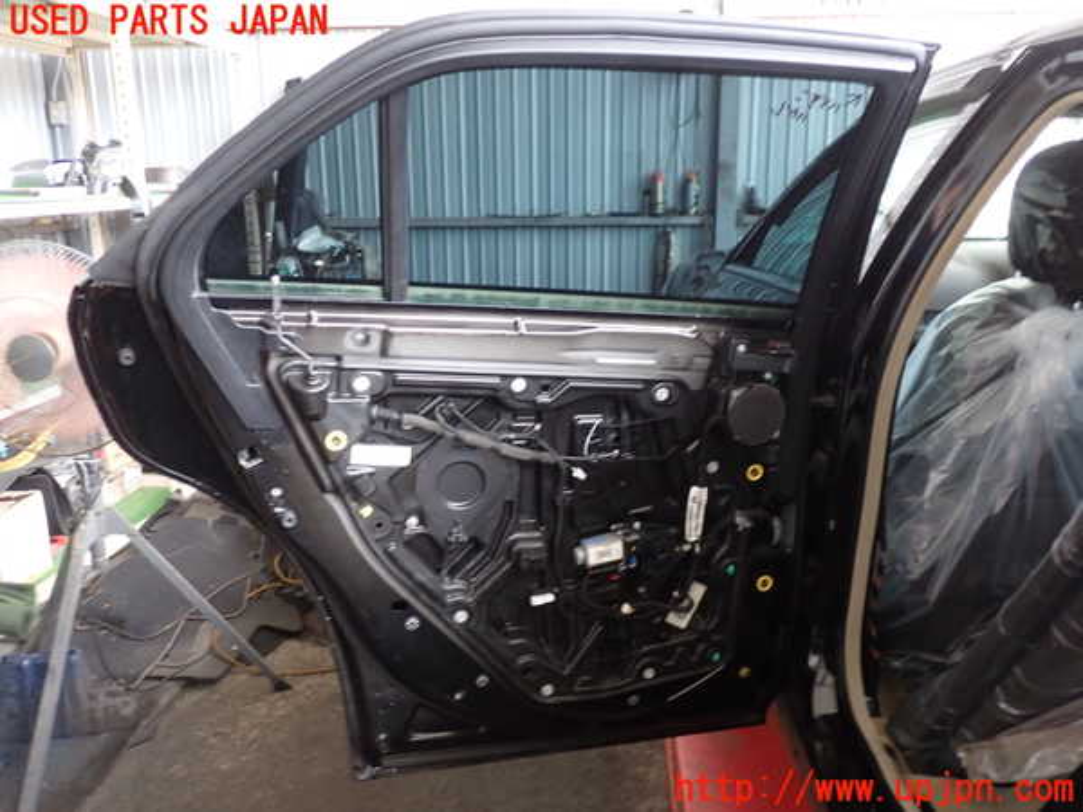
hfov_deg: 60.0
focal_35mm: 30
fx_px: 939
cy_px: 406
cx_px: 542
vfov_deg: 46.8
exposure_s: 1/50
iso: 200
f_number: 2.3
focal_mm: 5.4
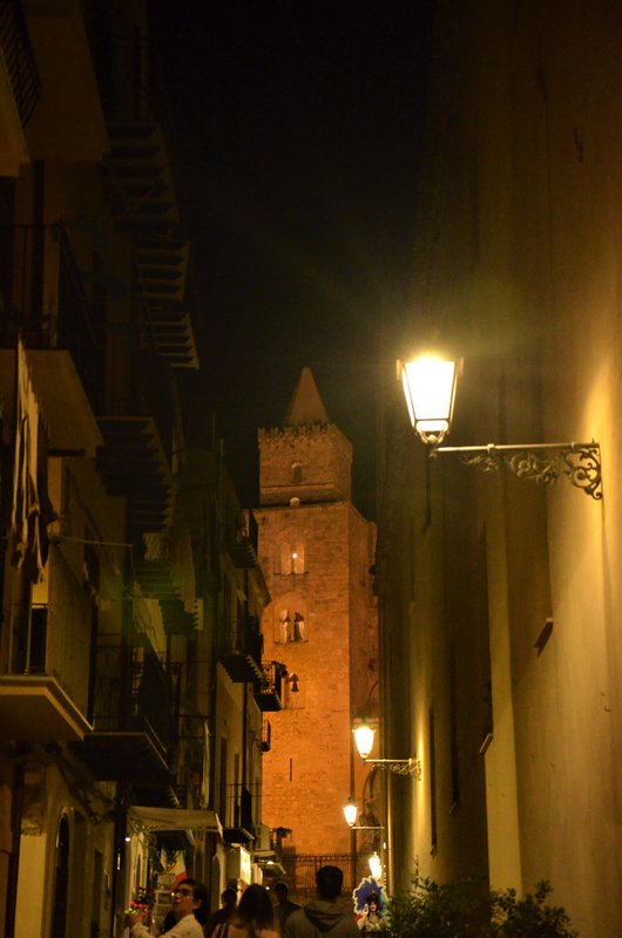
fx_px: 1952
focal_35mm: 75
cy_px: 469
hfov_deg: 18.1
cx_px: 311
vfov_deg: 27.0
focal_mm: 50
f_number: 5
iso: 6400
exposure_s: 1/40
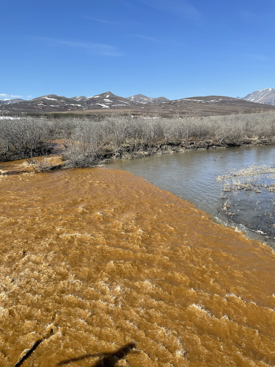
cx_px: 138
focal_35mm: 26
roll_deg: -1.2
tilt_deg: -14.5
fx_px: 275
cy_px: 184
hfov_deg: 53.1
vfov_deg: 67.3
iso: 32
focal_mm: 4.2
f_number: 1.6
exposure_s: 1/2212
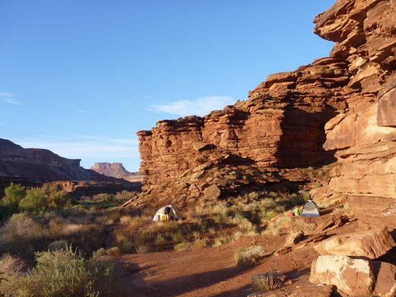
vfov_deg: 44.1
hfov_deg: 56.8
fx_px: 366
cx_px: 201
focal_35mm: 32
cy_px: 165
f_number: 3.3
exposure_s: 1/250
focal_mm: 4.9
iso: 80
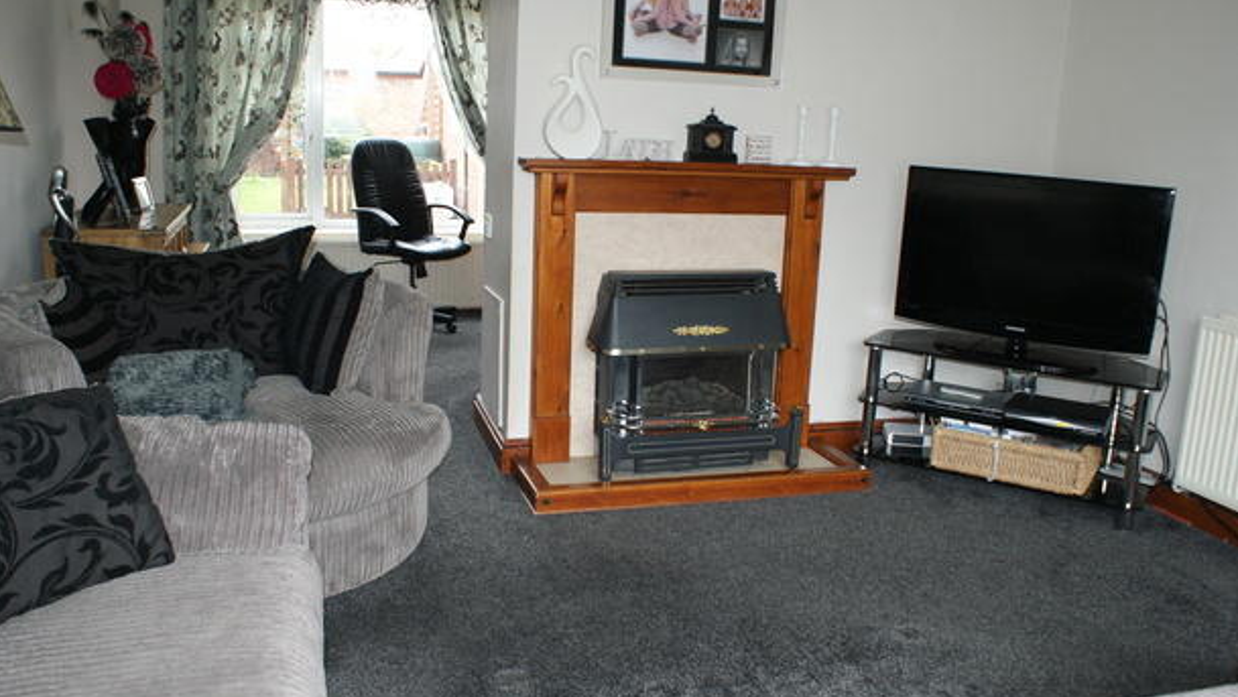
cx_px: 614
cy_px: 350
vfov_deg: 36.7
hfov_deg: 61.0
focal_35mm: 32
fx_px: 1051
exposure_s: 1/60
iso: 400
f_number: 5.6
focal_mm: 20
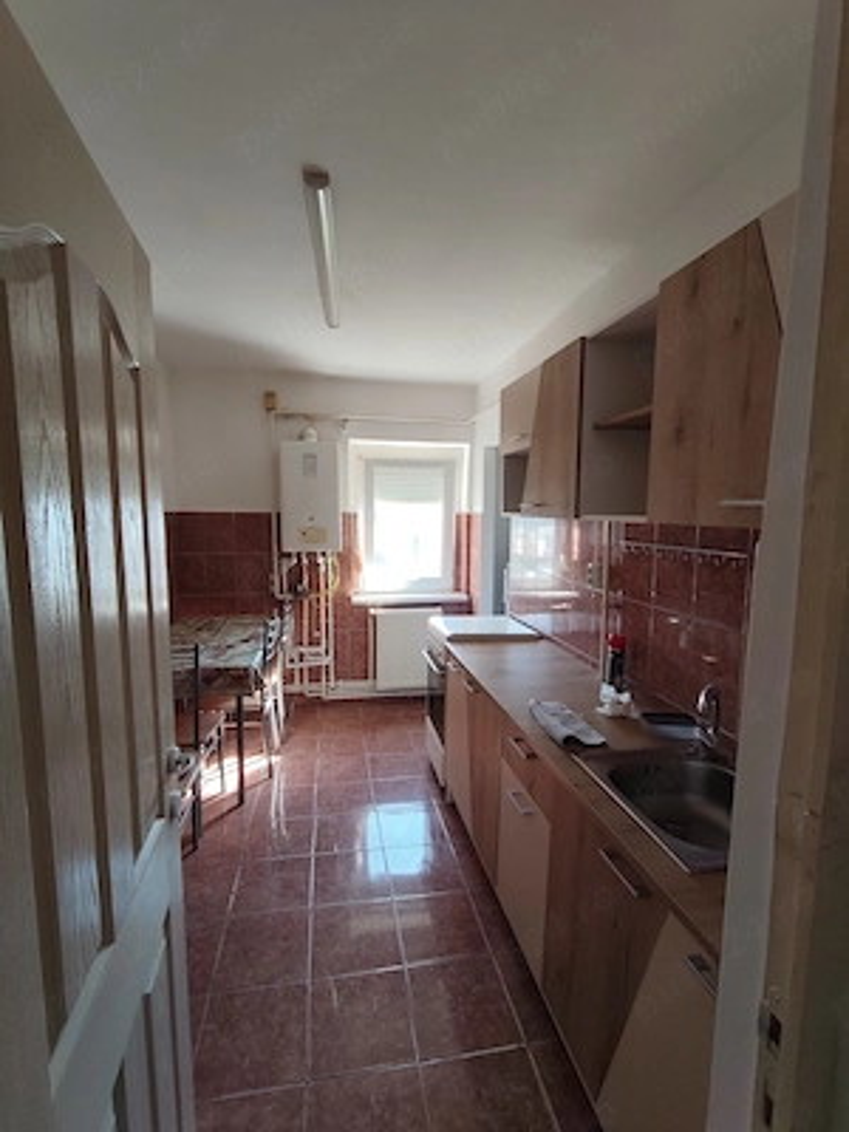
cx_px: 424
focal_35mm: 16
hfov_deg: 78.1
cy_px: 566
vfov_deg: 94.5
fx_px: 523
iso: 61
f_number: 2.2
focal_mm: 1.67
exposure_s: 1/50
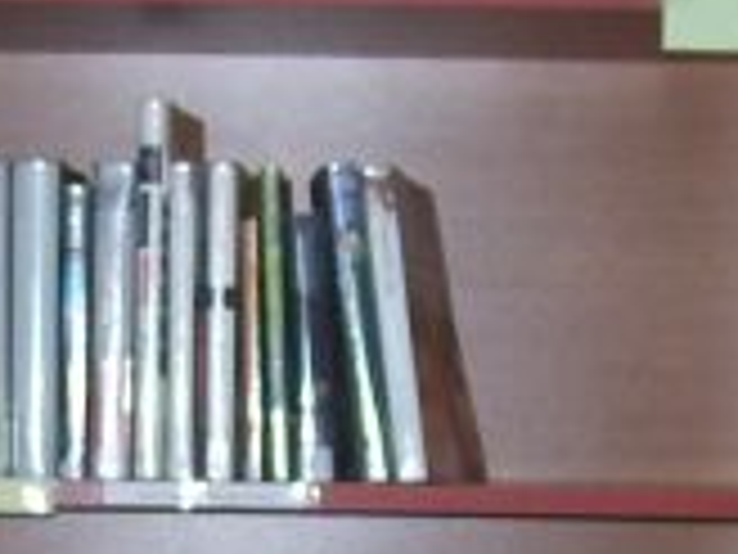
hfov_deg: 11.2
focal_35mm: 176
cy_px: 739
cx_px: 117
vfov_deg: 8.3
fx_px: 3752
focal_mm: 6
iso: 80
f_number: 2.7
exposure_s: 1/60
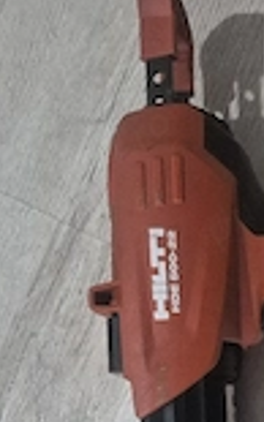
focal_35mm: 63
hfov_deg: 19.0
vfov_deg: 30.2
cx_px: 348
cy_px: 422
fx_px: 725
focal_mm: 5.4
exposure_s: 1/100
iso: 2000
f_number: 1.8
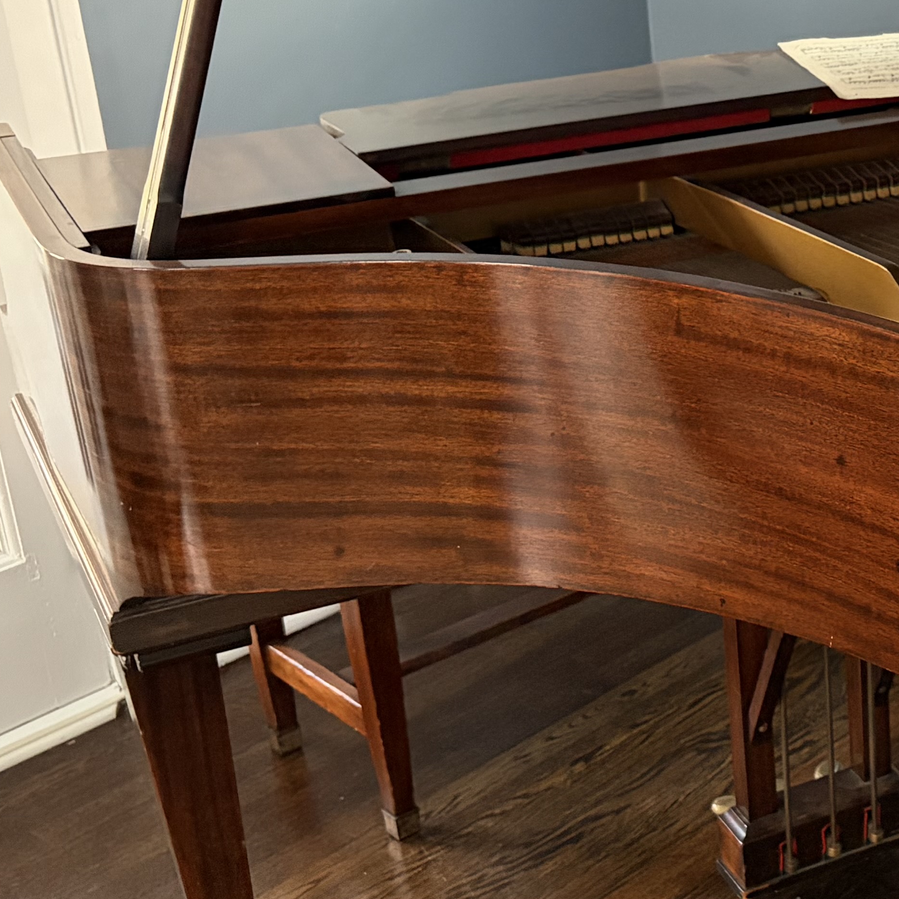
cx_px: 1109
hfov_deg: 22.5
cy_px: 433
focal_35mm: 70
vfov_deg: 24.7
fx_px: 2057
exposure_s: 1/41
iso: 500
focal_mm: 5.96
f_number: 1.6
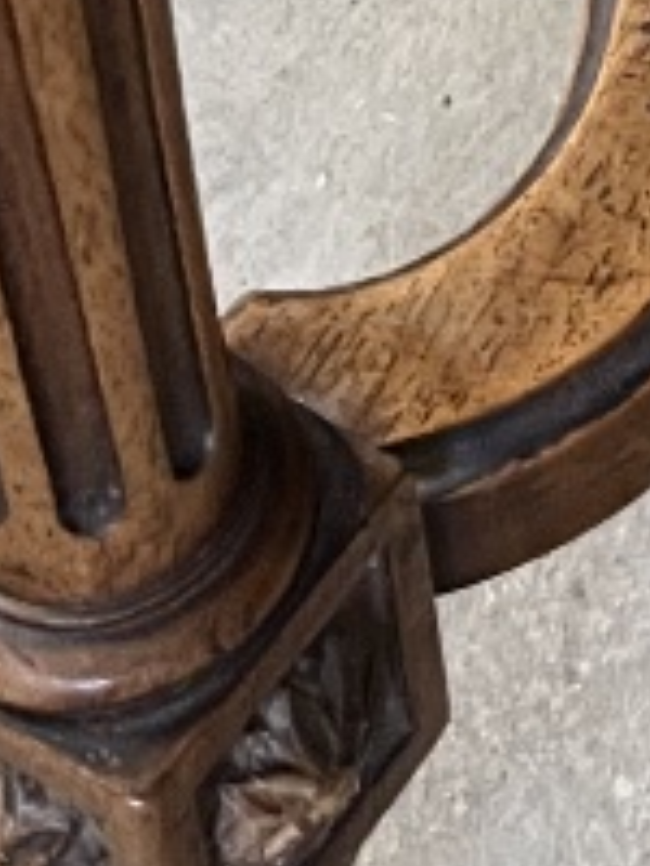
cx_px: 1036
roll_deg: +2.1
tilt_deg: -33.5
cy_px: -1208
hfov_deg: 9.2
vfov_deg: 10.8
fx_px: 3906
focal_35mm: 156
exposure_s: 1/33
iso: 500
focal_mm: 5.1
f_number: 1.6
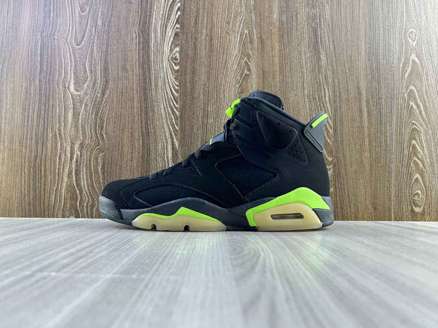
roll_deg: -0.3
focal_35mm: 26
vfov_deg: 53.1
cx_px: 219
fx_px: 329
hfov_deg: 67.3
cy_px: 164
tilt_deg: +3.4
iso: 50
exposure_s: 1/100
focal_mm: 5.7
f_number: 1.5
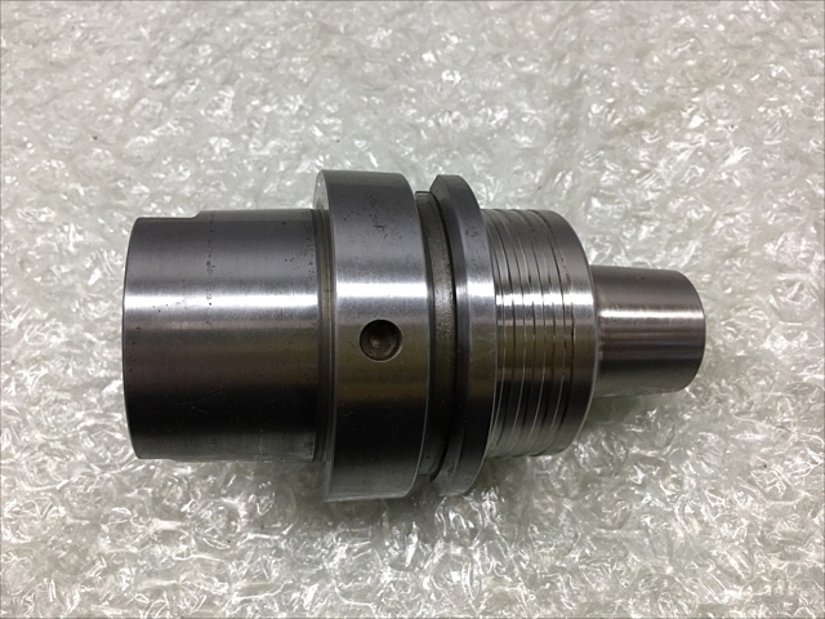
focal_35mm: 29
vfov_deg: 48.2
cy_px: 310
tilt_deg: -65.7
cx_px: 412
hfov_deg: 61.7
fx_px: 691
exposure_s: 1/120
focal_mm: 4.15
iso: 32
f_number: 2.2
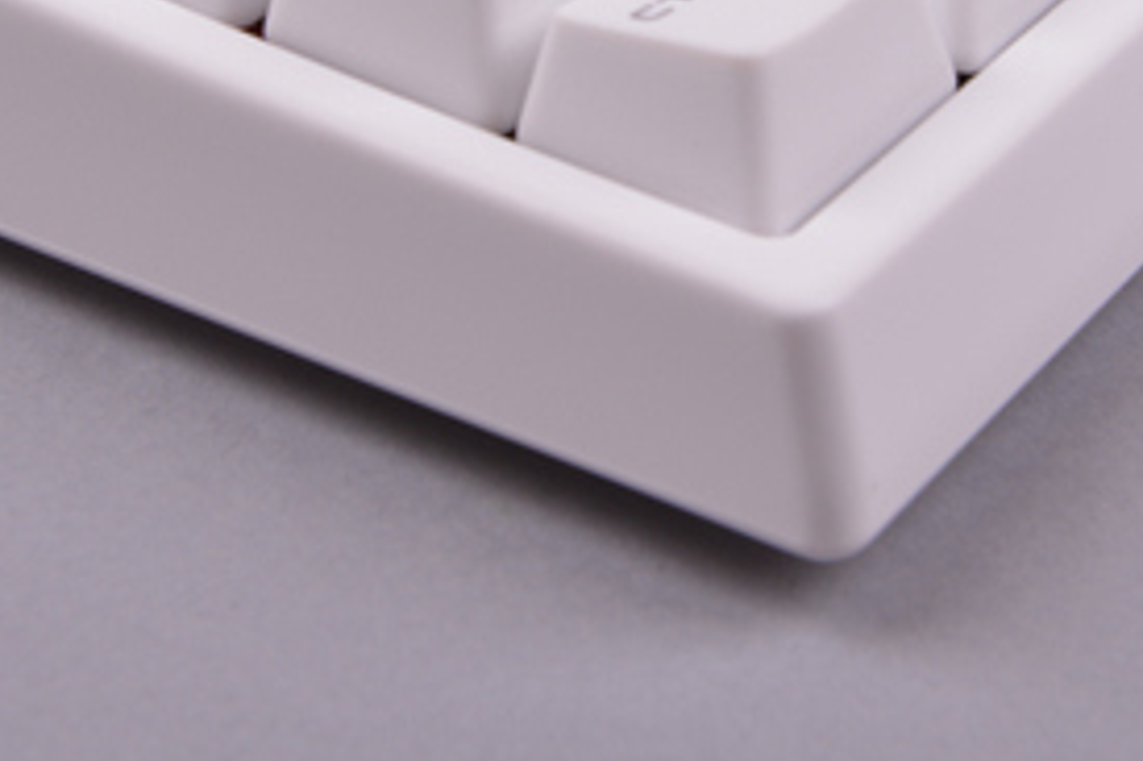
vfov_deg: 10.3
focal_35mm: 131
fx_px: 4157
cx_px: 628
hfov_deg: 15.7
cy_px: -175
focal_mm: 48
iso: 200
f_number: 16
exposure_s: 1/160
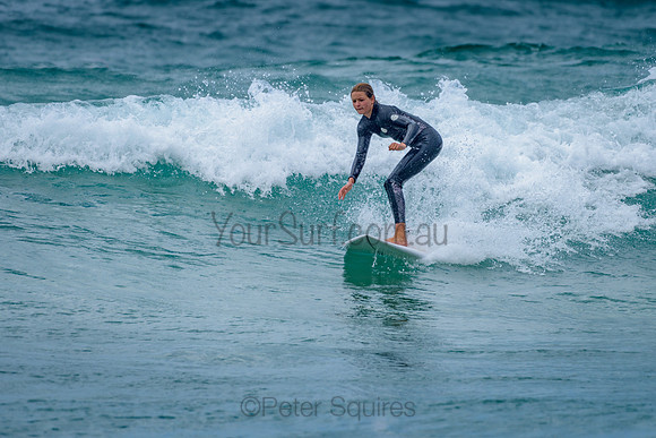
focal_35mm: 613
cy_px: 174
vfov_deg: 2.2
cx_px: 370
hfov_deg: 3.4
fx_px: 11171
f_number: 5.6
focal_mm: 500
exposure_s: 1/2000
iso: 200
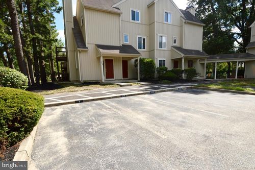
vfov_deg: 77.3
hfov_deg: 100.4
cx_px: 128
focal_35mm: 15
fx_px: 106
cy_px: 85
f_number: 7.1
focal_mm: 10
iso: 100
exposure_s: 1/200
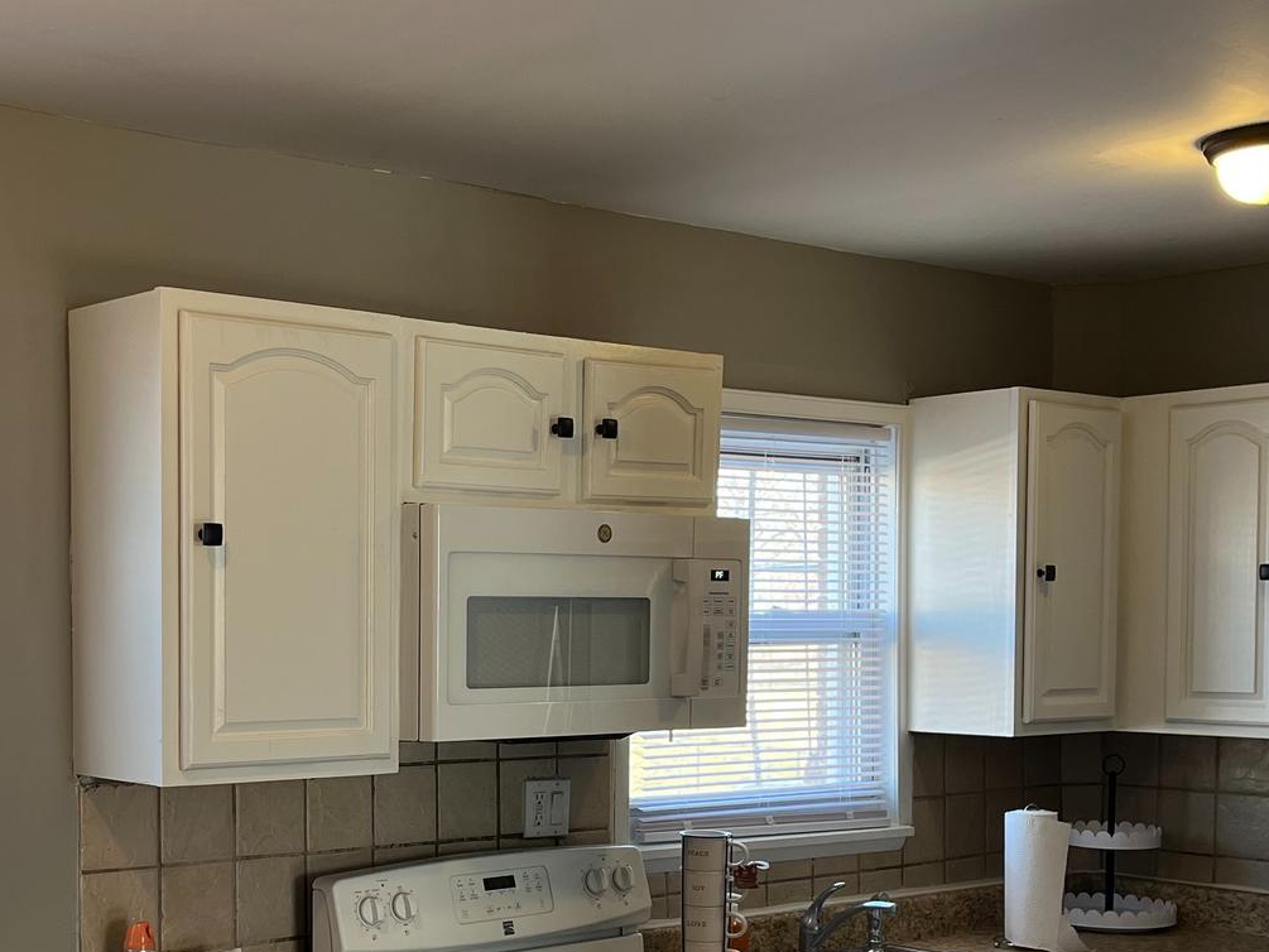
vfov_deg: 27.2
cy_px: 716
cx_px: 410
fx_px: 1943
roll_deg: +0.9
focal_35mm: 53
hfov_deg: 35.8
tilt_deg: -2.6
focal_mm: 5.1
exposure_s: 1/120
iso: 80
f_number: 1.6
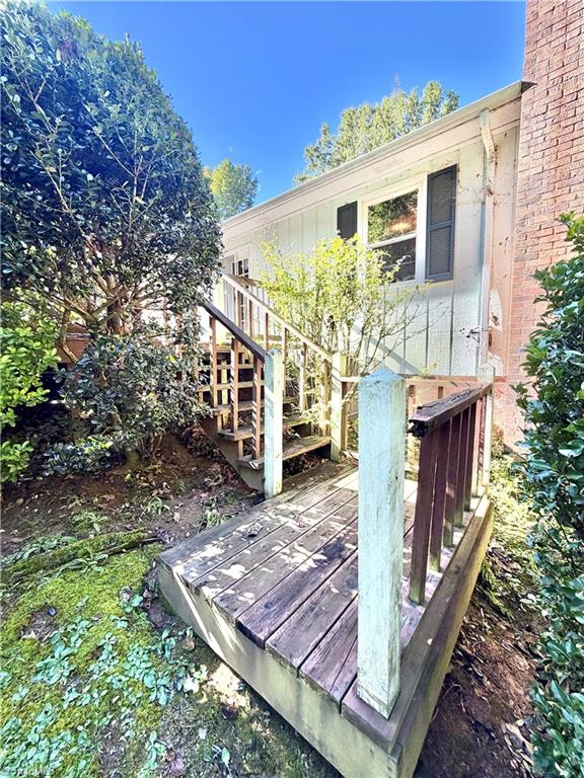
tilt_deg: -5.6
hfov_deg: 85.7
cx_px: 292
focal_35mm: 14
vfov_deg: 102.1
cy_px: 389
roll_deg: +1.1
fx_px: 315
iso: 40
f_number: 2.2
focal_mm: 2.22
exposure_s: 1/192
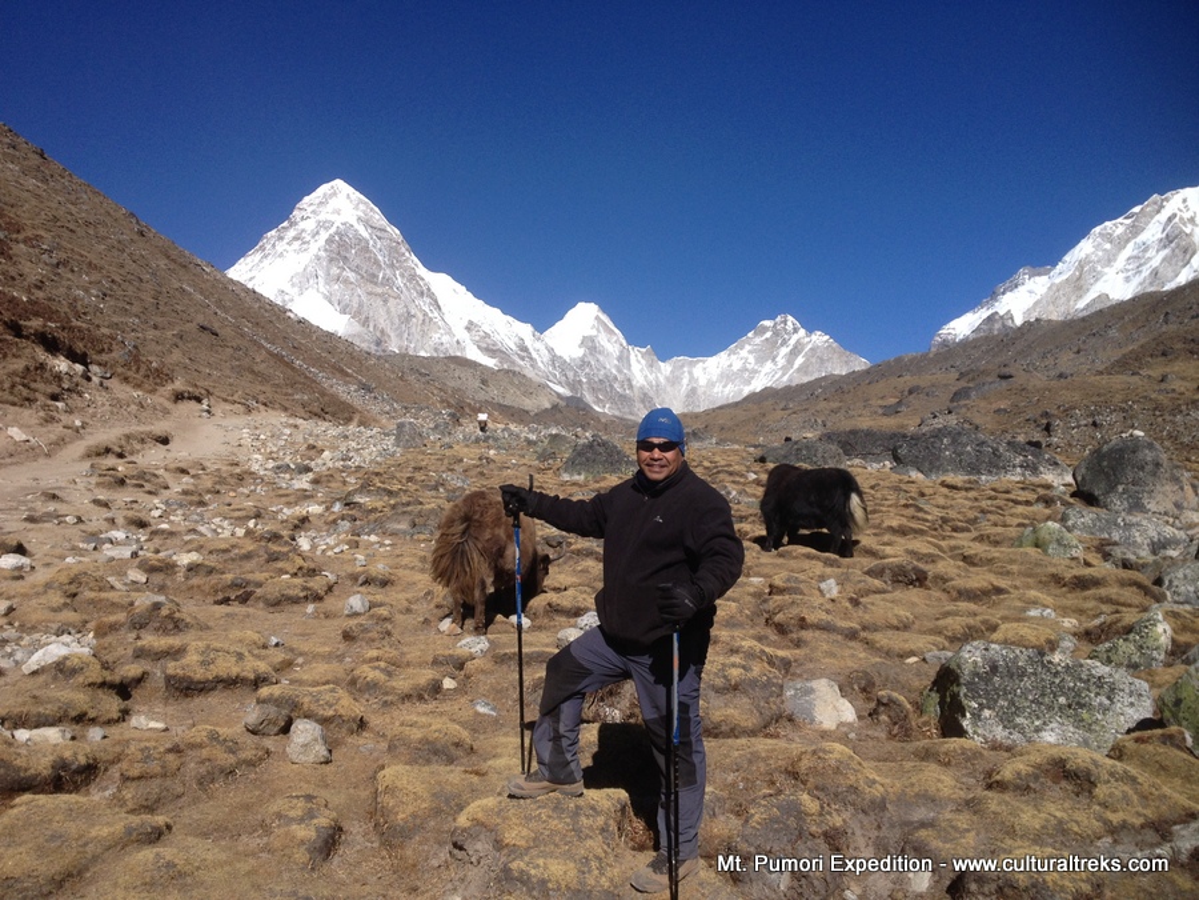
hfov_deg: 52.6
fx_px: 1212
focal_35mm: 35
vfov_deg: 40.7
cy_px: 450
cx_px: 600
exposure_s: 1/2632
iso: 50
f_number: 2.4
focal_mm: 4.28
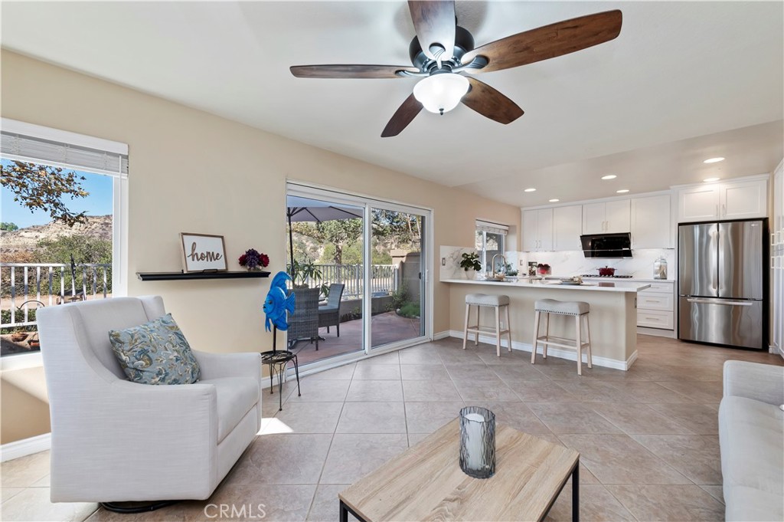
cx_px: 392
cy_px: 261
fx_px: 305
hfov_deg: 104.3
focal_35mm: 14
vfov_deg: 81.1
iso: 500
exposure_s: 1/20
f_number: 10
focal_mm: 14
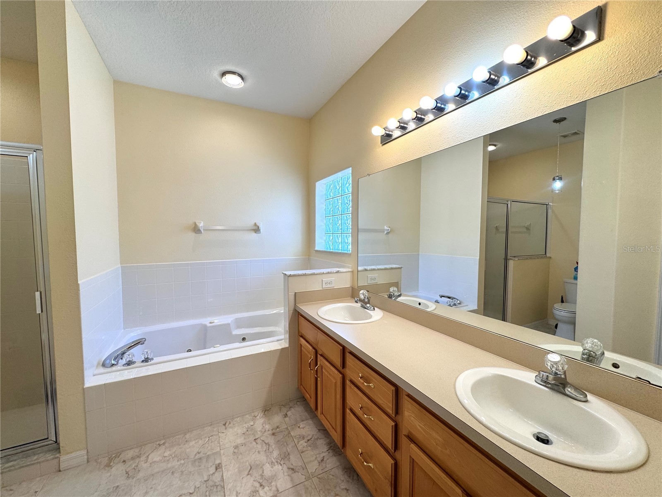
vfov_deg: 85.7
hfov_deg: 102.1
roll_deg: -0.1
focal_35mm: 14
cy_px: 248
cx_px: 331
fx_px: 268
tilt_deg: -3.8
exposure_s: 1/134
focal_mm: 2.22
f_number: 2.2
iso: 40
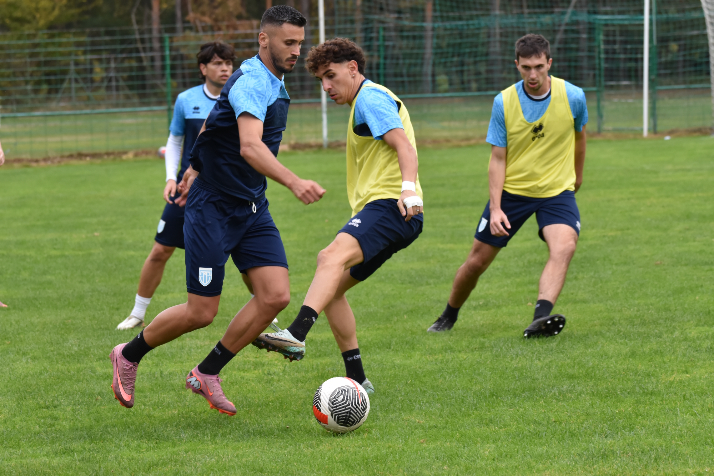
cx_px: 357
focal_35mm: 195
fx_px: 3867
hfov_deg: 10.5
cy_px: 238
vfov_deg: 7.0
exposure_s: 1/500
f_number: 7.1
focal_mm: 130
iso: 800
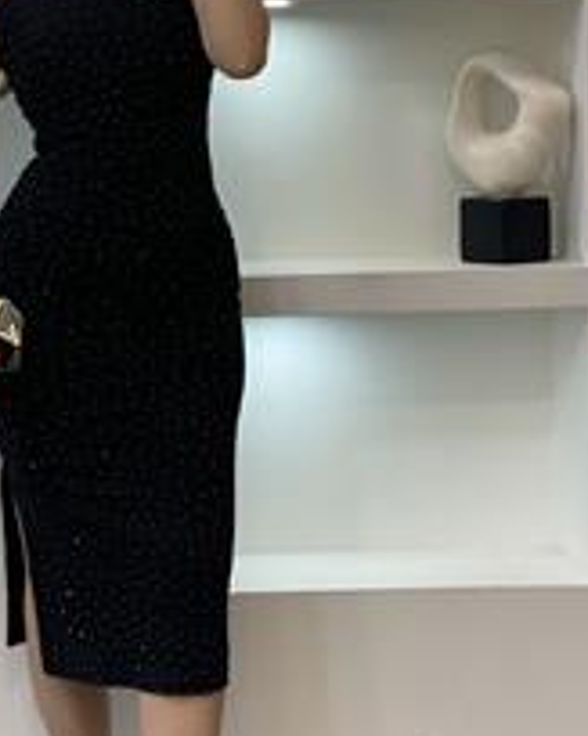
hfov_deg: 14.8
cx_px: 108
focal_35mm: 103
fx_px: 2242
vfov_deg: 18.6
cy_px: 348
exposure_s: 1/100
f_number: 2
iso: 80
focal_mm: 6
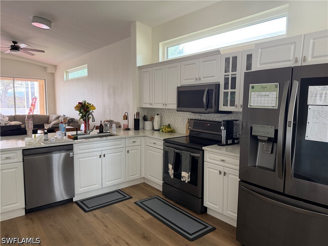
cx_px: 164
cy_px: 123
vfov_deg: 56.8
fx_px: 227
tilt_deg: -6.4
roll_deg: -0.5
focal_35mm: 24
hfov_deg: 71.6
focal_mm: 6.76
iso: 200
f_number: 1.78
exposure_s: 1/60
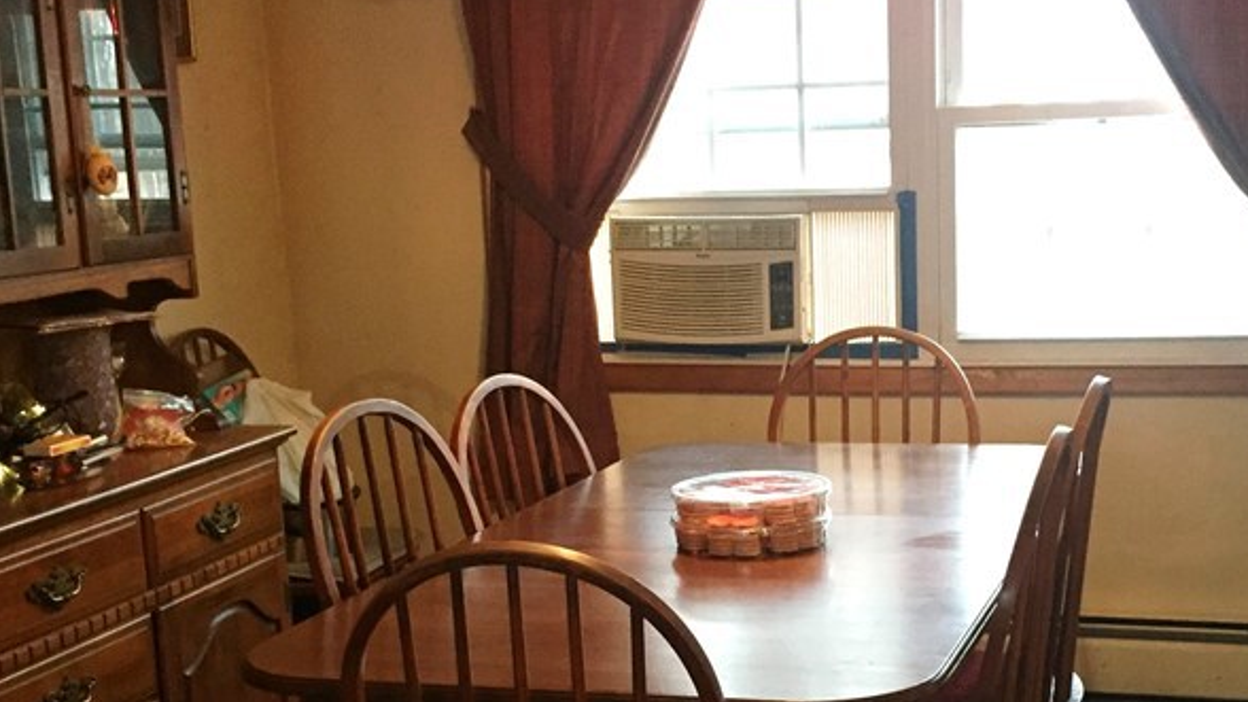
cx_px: 730
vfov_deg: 21.7
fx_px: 1820
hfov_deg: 37.7
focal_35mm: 55
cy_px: 520
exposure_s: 1/30
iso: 250
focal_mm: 4.15
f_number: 2.2
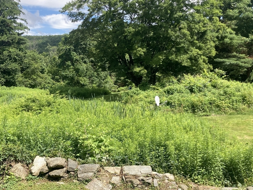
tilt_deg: -8.4
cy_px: 104
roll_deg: -1.4
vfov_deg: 40.7
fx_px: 256
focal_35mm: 35
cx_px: 101
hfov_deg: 52.3
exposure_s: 1/1143
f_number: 1.8
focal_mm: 3.99
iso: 20
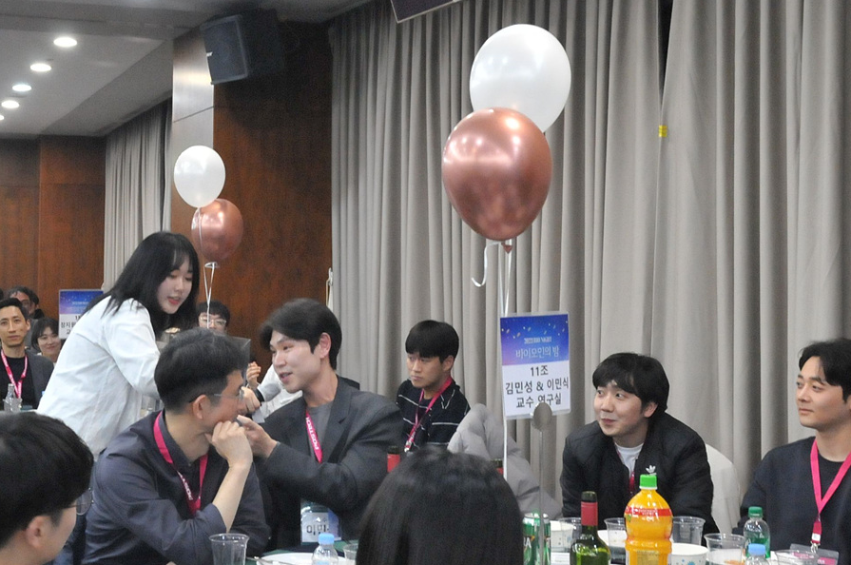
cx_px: 263
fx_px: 1365
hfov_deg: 34.2
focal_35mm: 58
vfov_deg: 23.4
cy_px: 244
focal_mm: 23
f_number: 7.1
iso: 3200
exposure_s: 1/25
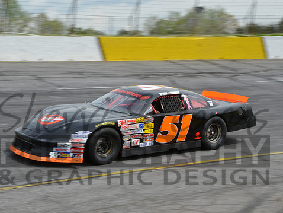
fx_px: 643
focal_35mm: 79
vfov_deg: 18.8
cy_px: 107
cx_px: 130
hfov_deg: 24.8
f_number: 22
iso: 640
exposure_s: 1/200
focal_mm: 45
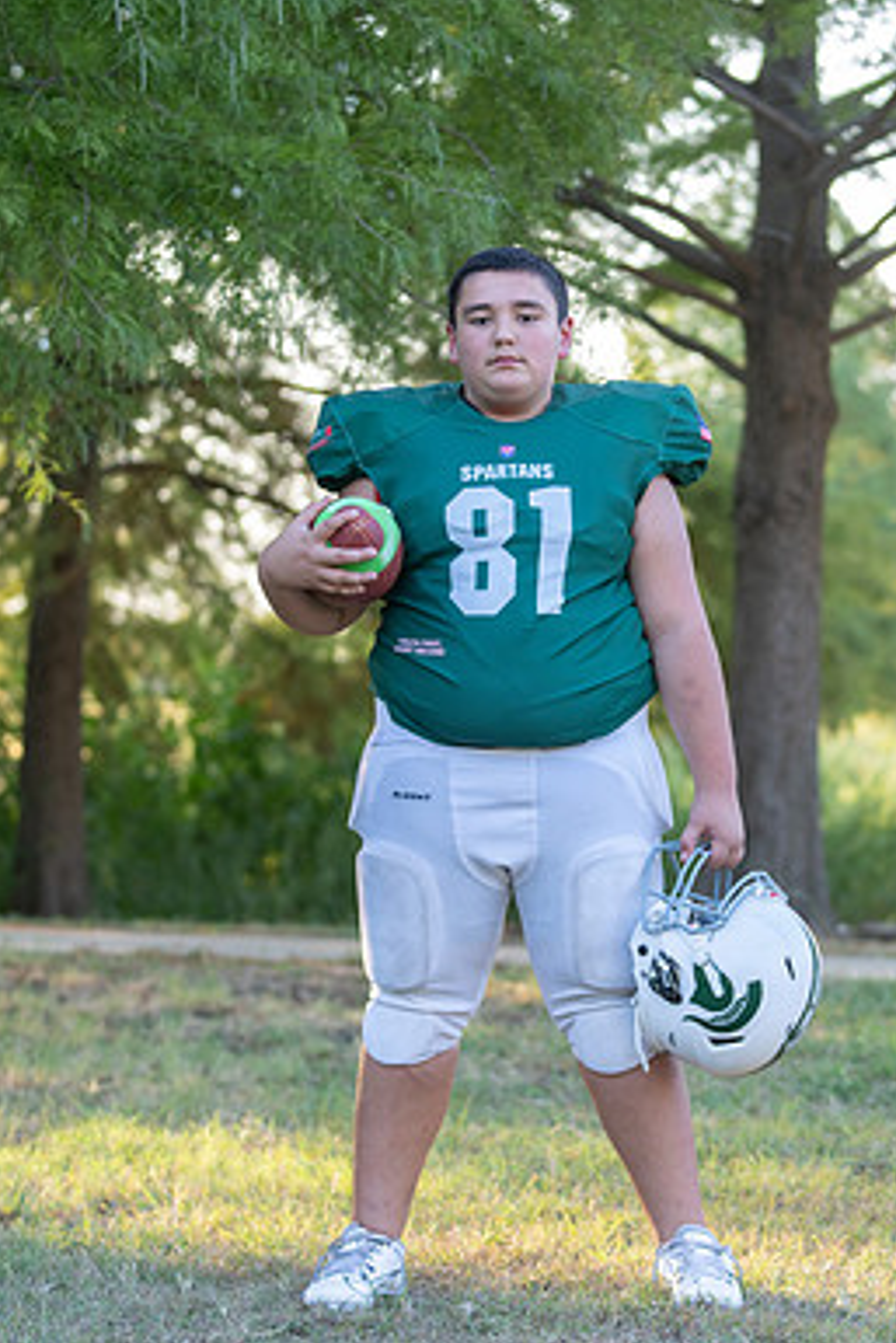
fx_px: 4140
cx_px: 556
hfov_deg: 12.3
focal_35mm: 111
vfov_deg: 18.4
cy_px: 684
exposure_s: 1/320
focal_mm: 70
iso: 250
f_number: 2.8
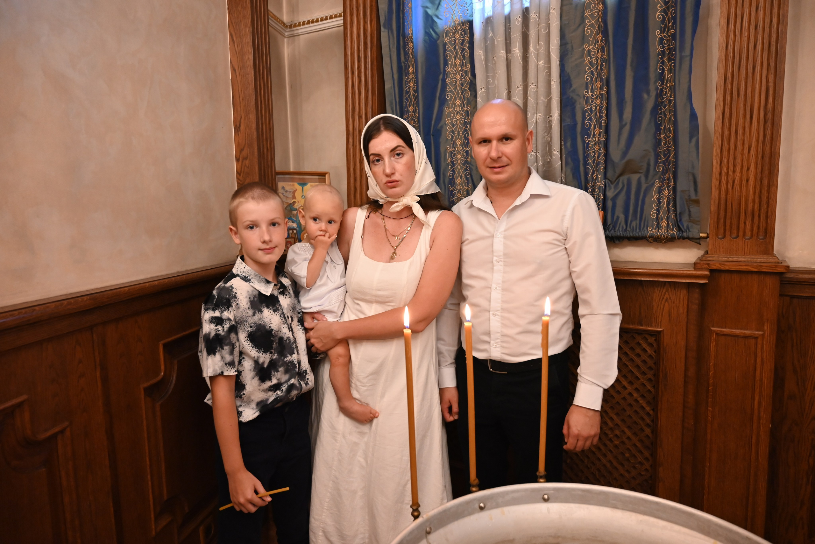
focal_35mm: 24
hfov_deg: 73.7
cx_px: 408
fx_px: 544
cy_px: 272
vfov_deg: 53.2
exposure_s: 1/80
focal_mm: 24
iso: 3200
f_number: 4
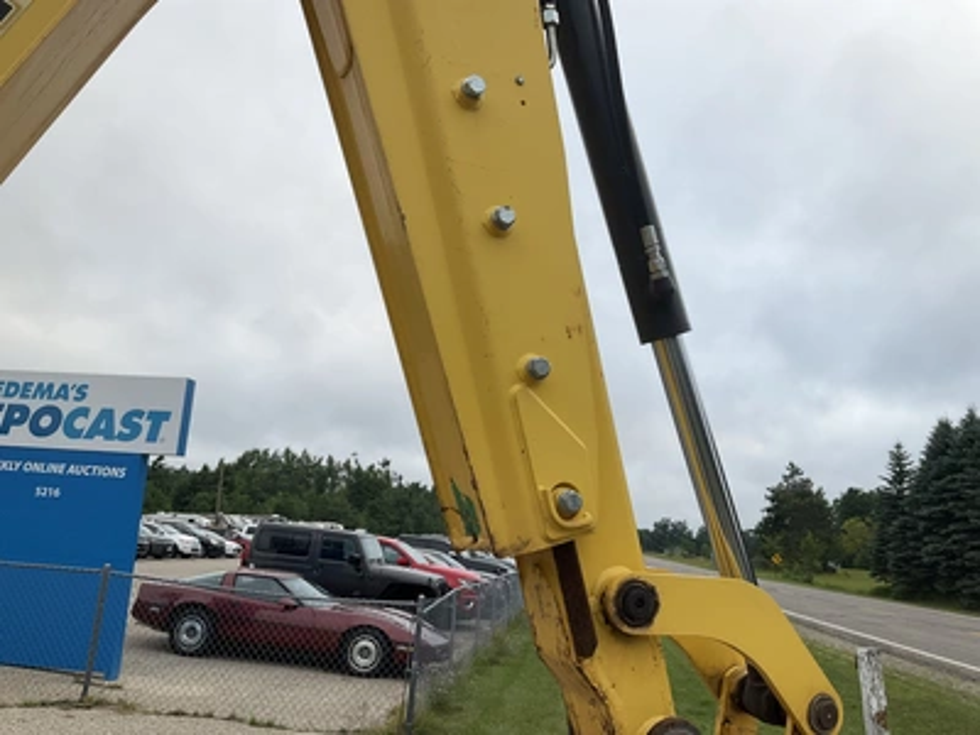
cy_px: 368
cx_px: 490
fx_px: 821
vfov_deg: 48.2
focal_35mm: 29
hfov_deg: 61.7
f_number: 1.8
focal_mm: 3
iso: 25
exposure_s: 1/1250
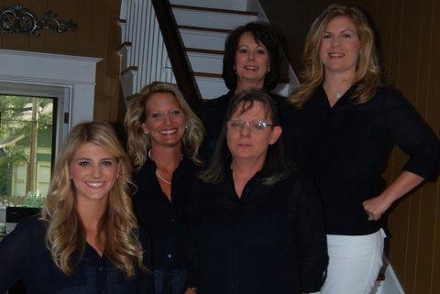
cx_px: 220
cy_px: 147
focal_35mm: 48
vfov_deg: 28.1
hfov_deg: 41.1
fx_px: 587
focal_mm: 32
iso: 200
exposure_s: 1/60
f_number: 4.5
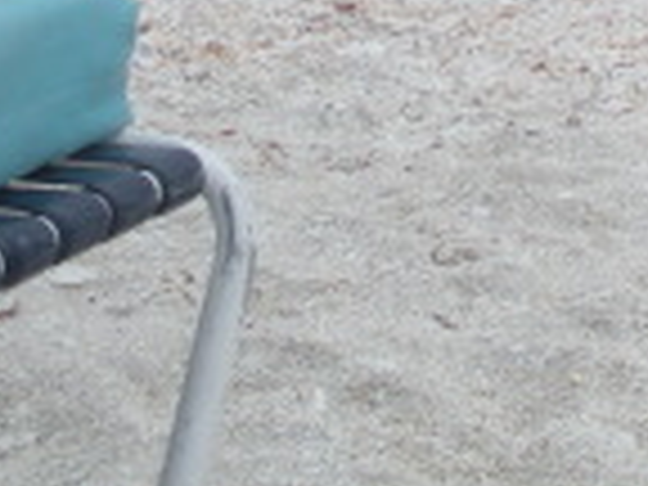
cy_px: -572
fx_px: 2995
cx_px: 1161
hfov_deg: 11.5
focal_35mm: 160
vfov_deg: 8.6
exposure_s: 1/833
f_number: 3.5
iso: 64
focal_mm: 6.3
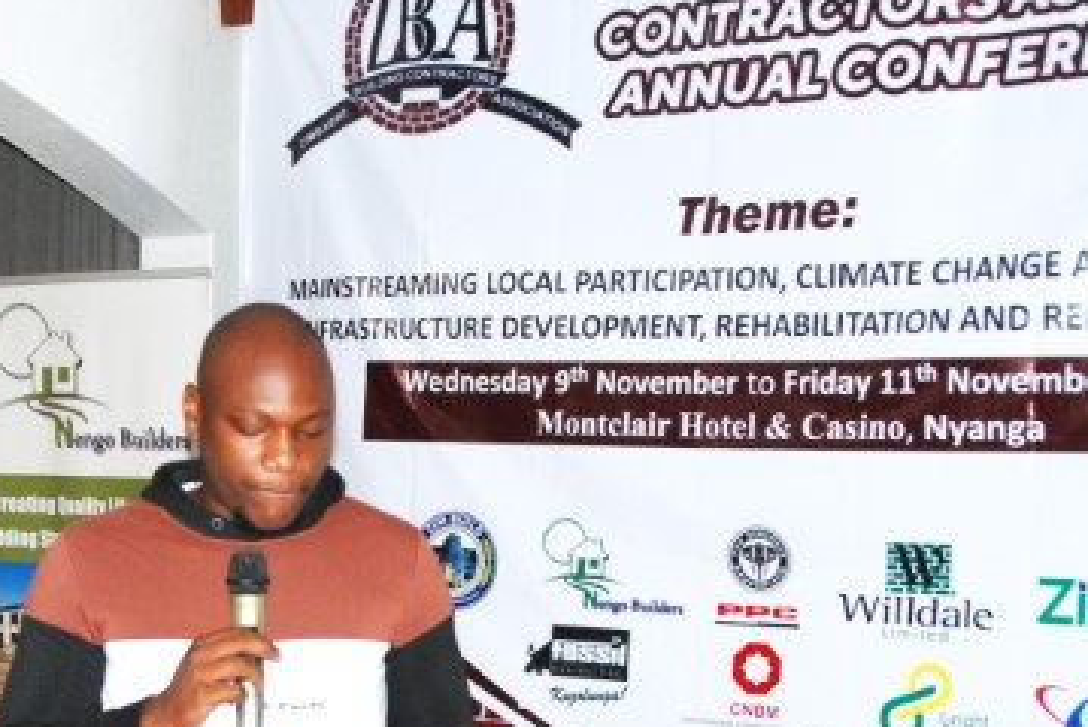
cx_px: 371
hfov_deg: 30.3
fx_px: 1996
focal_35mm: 66
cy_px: 527
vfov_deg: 20.5
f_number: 3.8
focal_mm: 22
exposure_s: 1/60
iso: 200
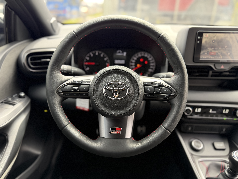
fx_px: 165
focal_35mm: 24
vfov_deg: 56.8
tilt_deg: -25.4
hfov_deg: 71.6
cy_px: 90
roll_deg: -1.8
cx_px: 119
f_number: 1.78
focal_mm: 6.76
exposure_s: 1/60
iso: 200
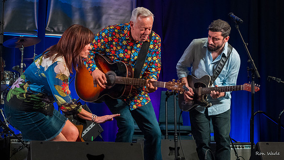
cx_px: 184
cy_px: 70
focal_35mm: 98
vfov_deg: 12.4
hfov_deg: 21.7
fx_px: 738
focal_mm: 70
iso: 12800
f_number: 7.1
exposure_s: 1/200
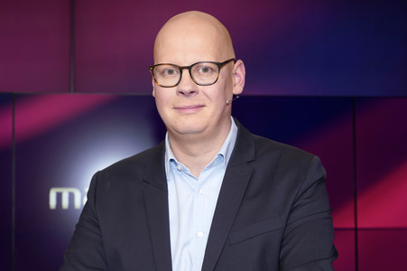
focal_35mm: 51
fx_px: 576
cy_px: 136
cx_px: 204
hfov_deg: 38.9
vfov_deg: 26.4
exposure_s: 1/160
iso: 1600
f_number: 5
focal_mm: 51
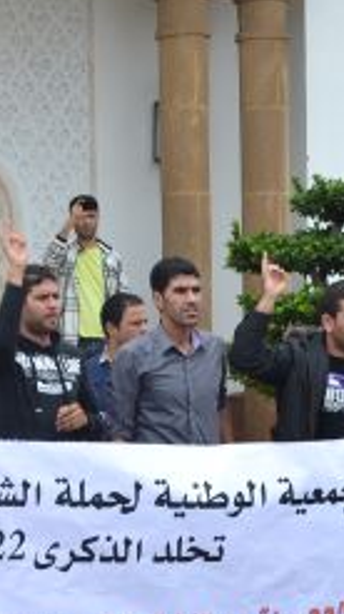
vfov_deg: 16.3
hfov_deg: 9.1
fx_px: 2129
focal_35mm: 131
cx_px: -125
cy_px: 484
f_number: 5.6
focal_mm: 32
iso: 100
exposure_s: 1/125
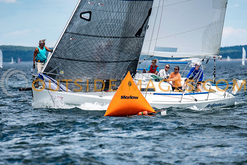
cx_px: 124
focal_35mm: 578
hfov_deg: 3.6
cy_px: 102
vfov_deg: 2.4
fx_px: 3966
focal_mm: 300
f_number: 4
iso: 320
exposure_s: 1/4000
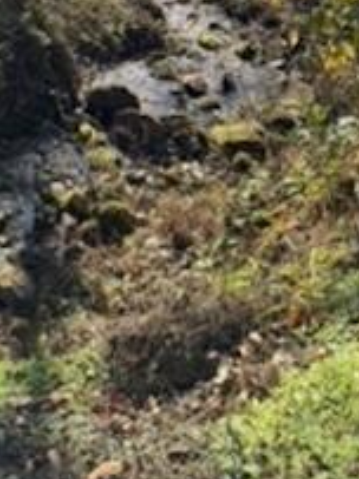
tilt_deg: -21.4
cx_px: 92
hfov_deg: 23.0
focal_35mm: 63
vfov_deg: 28.3
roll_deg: -3.0
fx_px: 872
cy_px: -29
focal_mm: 6.76
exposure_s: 1/1192
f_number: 1.78
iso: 100
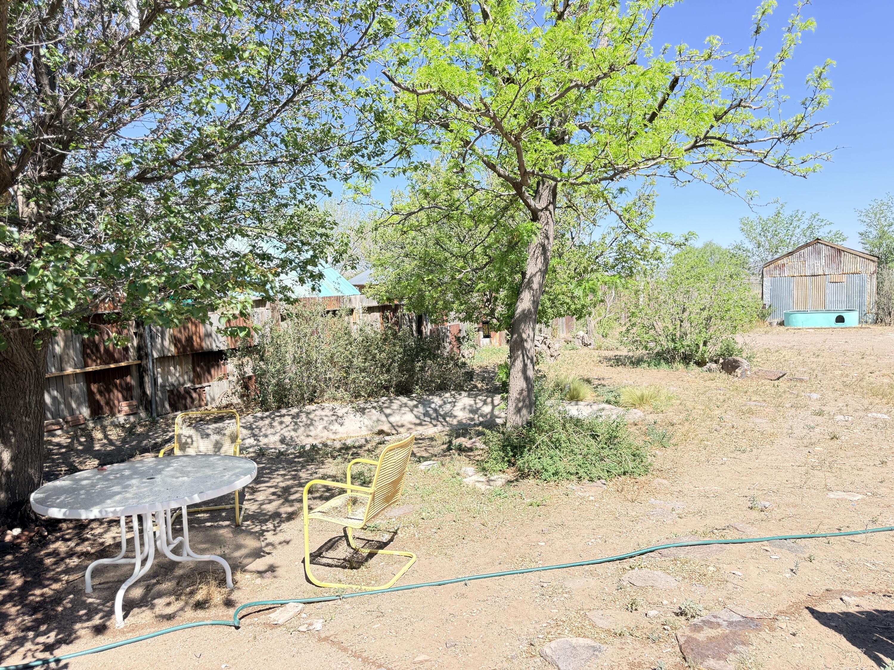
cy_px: 335
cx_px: 447
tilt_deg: -4.8
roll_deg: +1.7
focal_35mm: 24
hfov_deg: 71.6
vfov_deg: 56.8
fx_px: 620
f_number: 1.78
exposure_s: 1/1139
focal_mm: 6.76
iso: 100
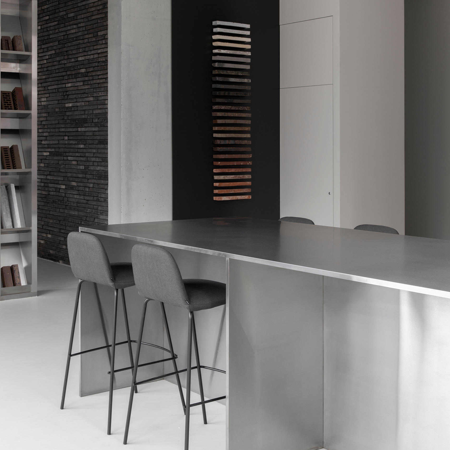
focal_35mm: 52
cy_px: 161
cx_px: 221
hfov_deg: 32.8
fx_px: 765
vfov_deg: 32.6
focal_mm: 40
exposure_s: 1/2.5
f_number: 11
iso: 100
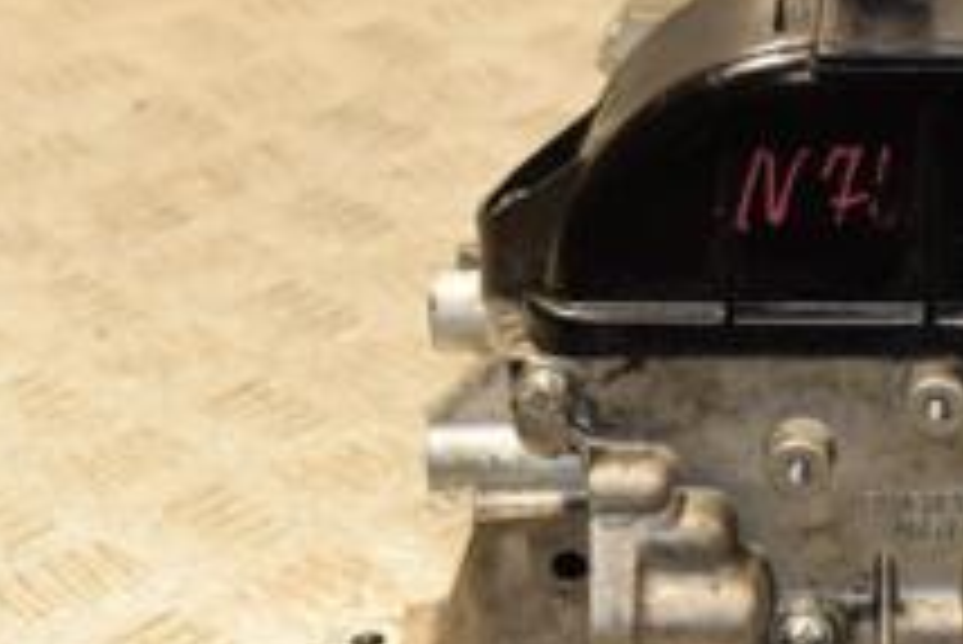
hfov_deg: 12.6
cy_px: 347
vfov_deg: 8.6
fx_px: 4283
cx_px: 1008
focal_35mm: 160
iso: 800
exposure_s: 1/160
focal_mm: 38
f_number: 5
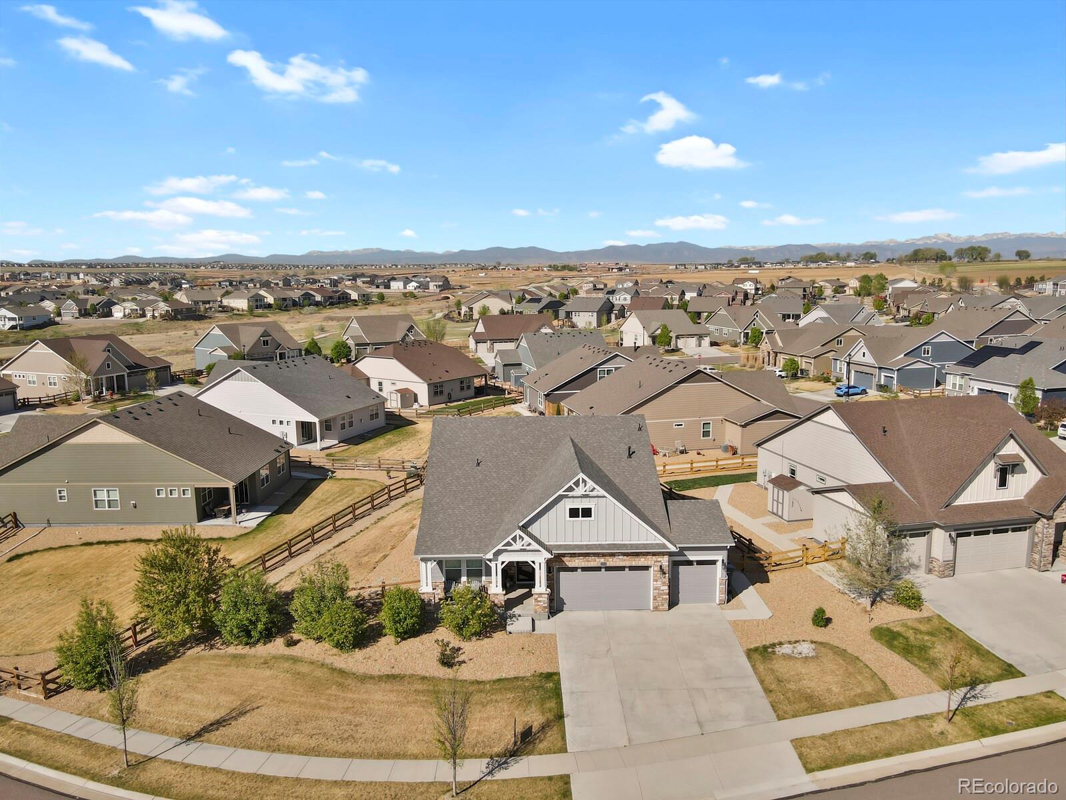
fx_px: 739
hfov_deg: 71.6
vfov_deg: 56.8
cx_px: 533
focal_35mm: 24
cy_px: 400
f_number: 2.8
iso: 100
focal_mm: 4.5
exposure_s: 1/640
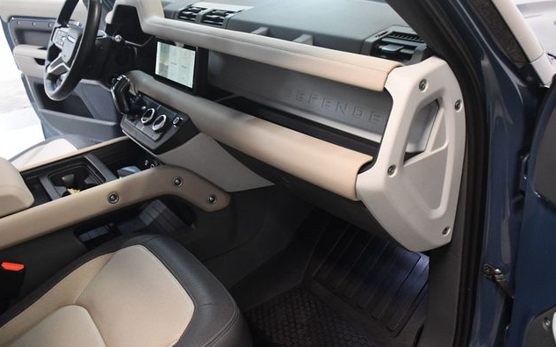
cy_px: 167
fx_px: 515
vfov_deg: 37.2
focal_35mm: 34
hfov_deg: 56.7
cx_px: 277
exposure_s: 1/80
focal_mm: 22
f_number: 3.5
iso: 3200
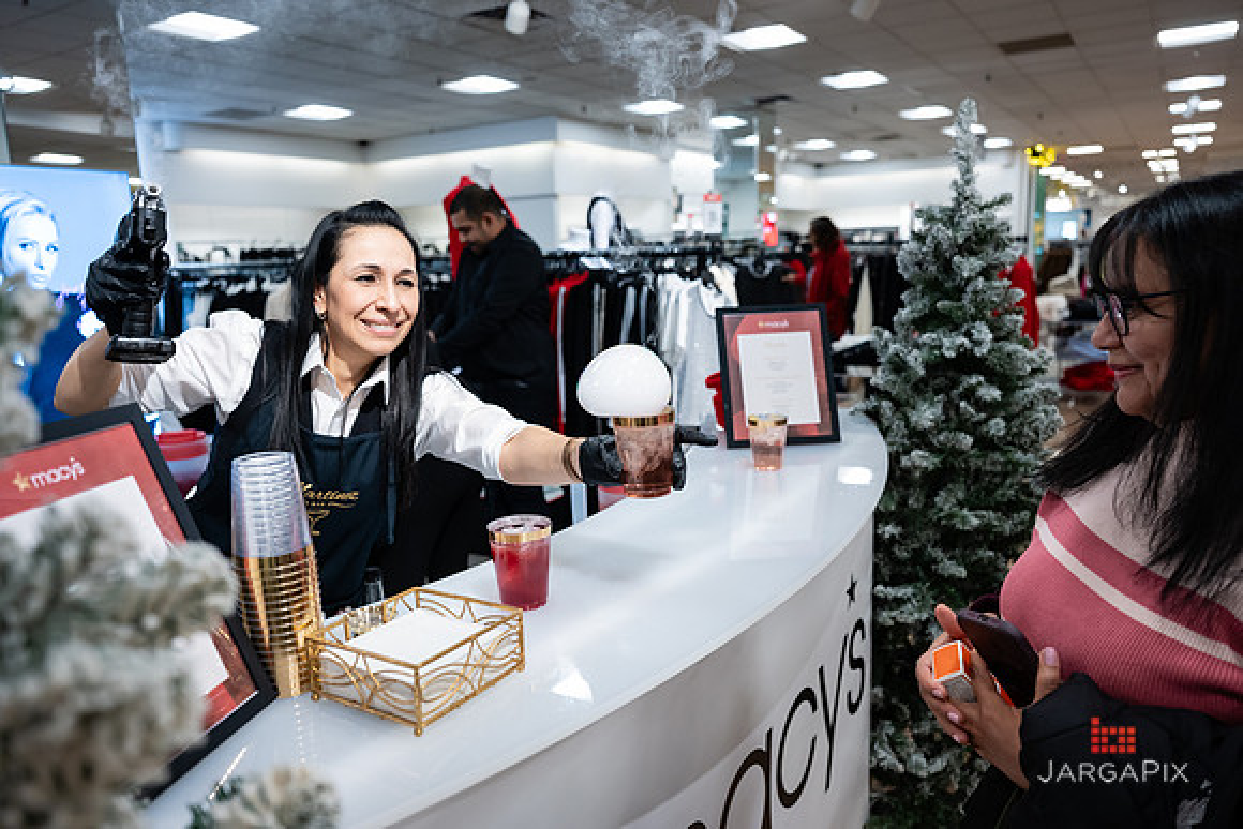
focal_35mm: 26
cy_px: 414
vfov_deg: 49.7
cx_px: 622
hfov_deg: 69.5
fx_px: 895
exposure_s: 1/125
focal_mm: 25.5
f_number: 3.2
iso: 1000
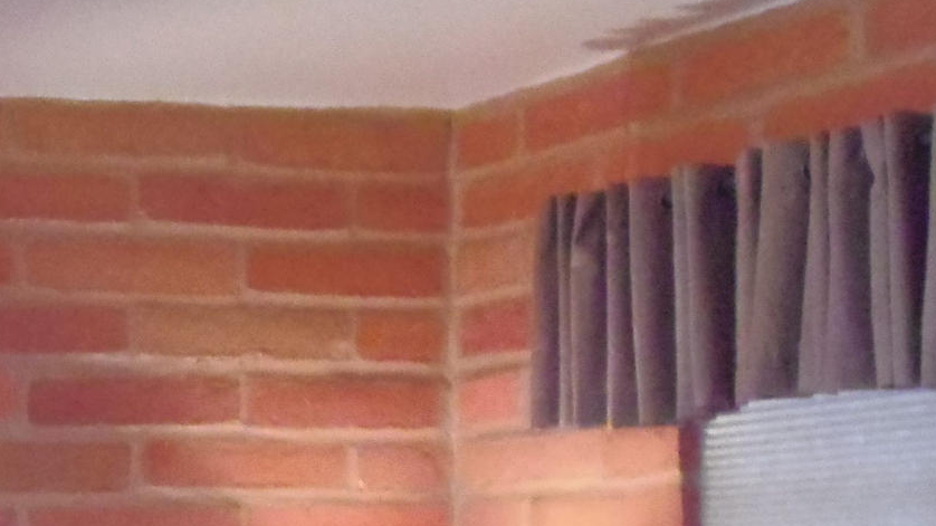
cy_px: 745
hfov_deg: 19.3
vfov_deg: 11.3
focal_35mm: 104
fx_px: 2581
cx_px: -207
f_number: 3.2
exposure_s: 1/40
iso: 800
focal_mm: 5.5
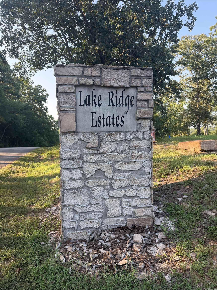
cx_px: 108
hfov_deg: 56.8
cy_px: 145
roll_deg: -0.5
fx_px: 201
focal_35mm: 24
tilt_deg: -1.9
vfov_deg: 71.6
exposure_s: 1/580
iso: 100
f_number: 1.78
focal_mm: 6.76
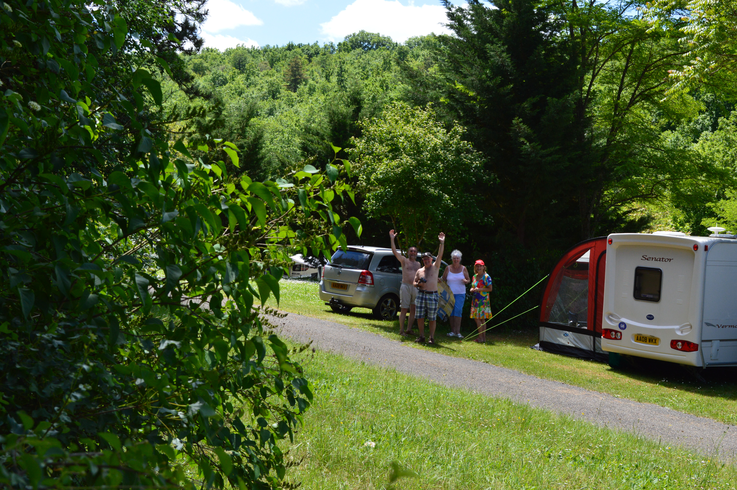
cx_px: 368
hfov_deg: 33.4
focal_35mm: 60
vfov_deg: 22.6
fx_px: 1227
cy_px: 245
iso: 400
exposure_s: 1/250
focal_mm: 40
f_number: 10
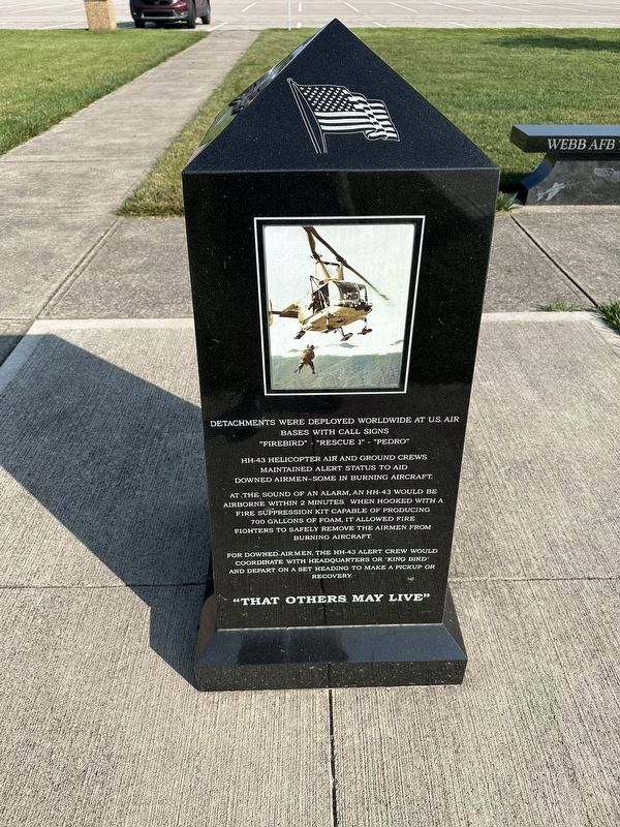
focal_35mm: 24
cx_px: 310
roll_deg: -0.5
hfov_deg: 56.8
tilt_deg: -36.5
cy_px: 414
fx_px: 573
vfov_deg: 71.6
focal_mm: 6.86
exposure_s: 1/3472
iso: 80
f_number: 1.78
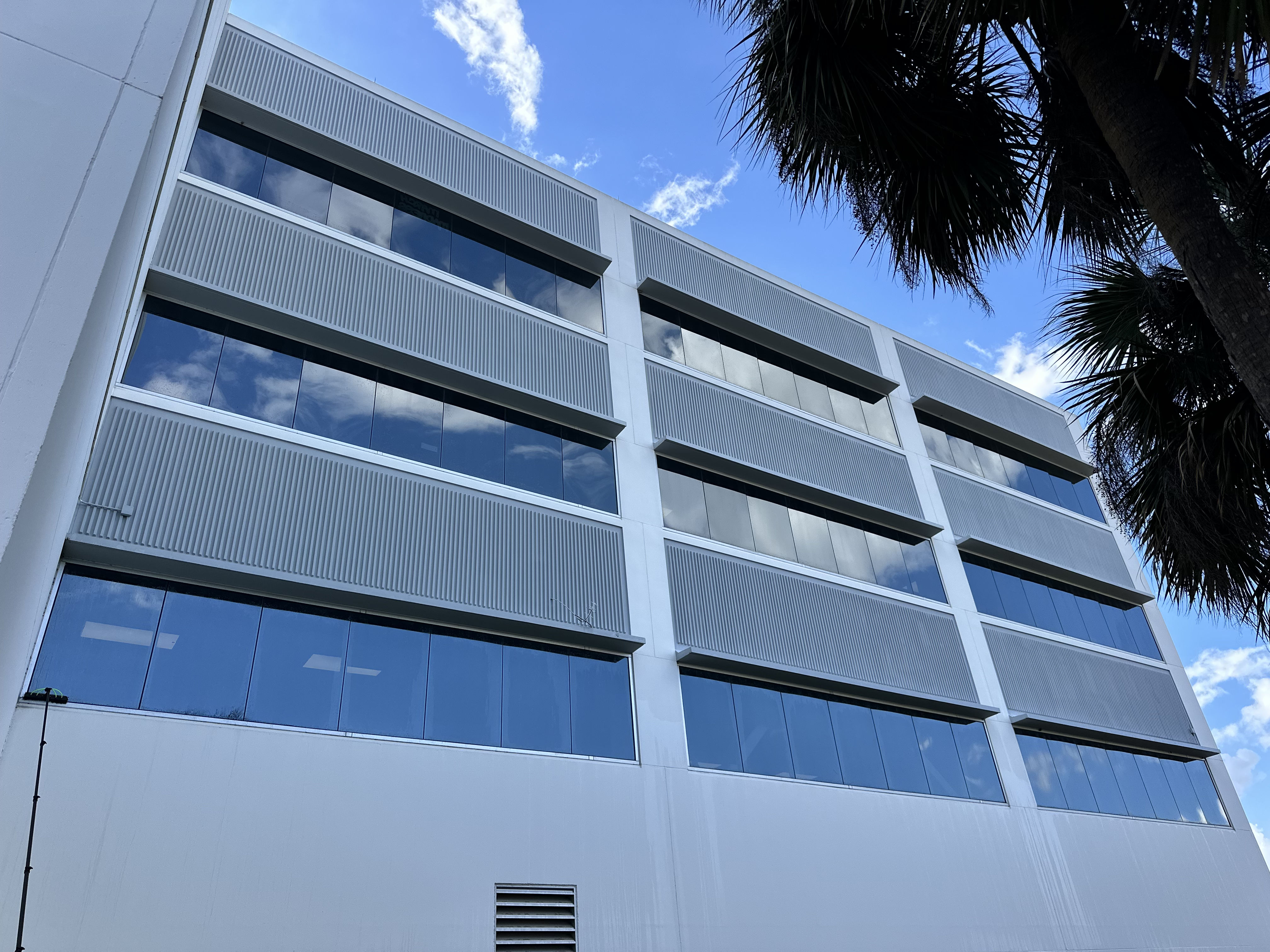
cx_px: 635
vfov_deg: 56.8
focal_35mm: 24
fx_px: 881
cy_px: 476
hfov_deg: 71.6
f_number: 1.78
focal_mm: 6.86
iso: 80
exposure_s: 1/1779
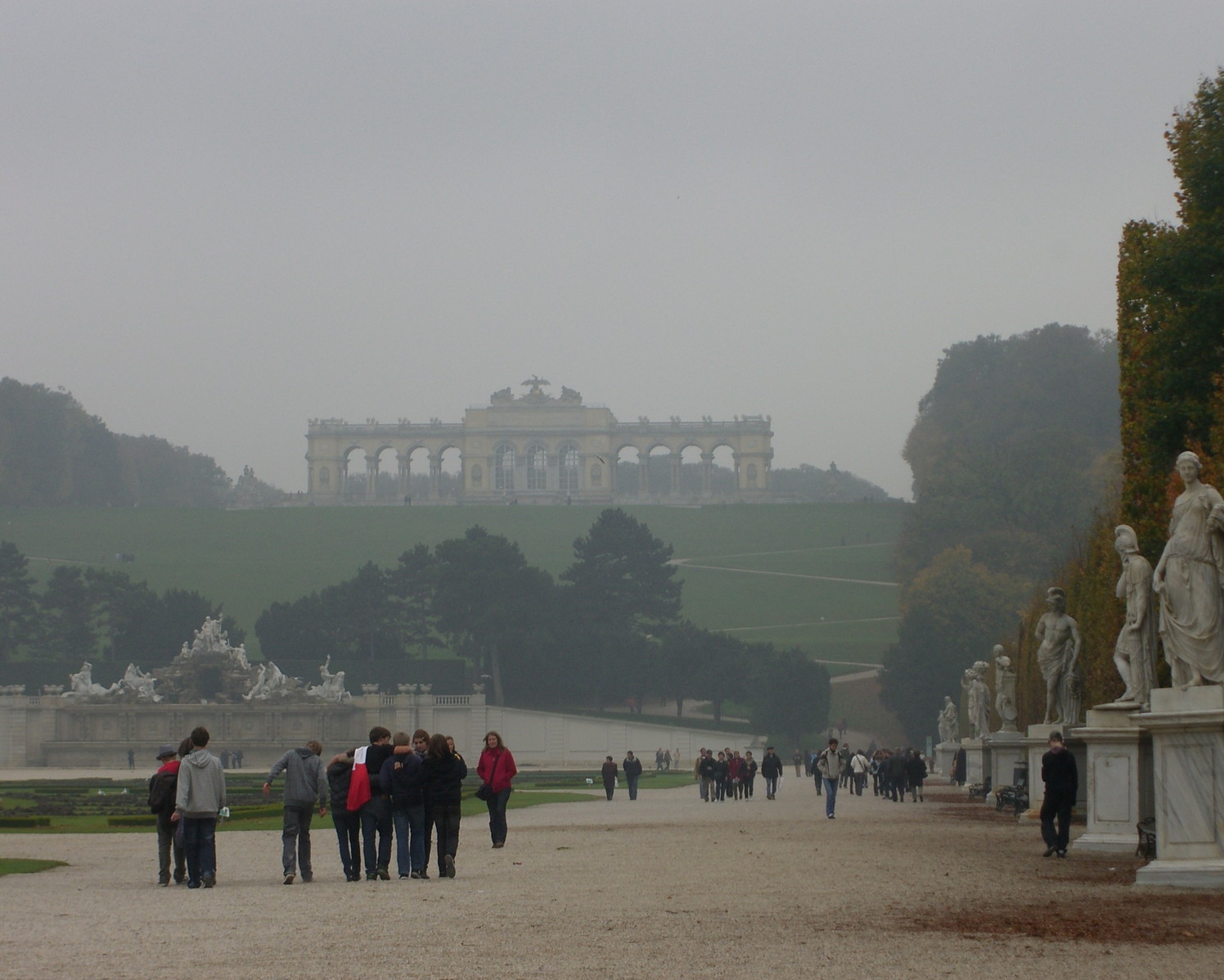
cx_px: 629
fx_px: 4311
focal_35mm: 119
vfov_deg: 13.0
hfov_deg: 16.2
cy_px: 490
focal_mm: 23.7
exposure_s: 1/125
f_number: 5.1
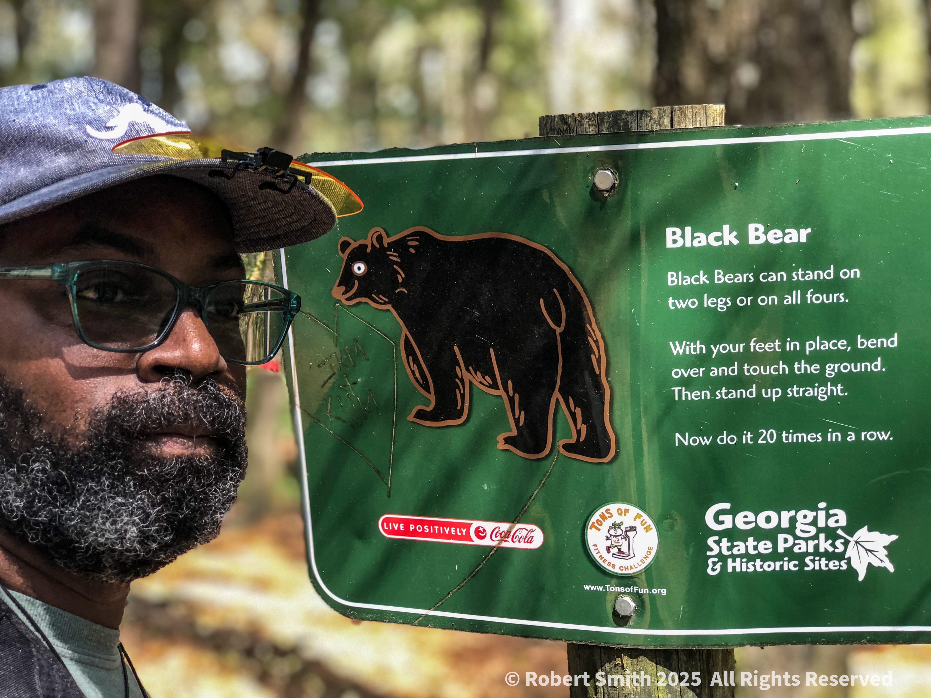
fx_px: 1533
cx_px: 466
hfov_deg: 33.8
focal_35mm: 57
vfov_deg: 25.7
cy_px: 349
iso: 20
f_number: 2.8
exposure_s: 1/40
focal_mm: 6.6
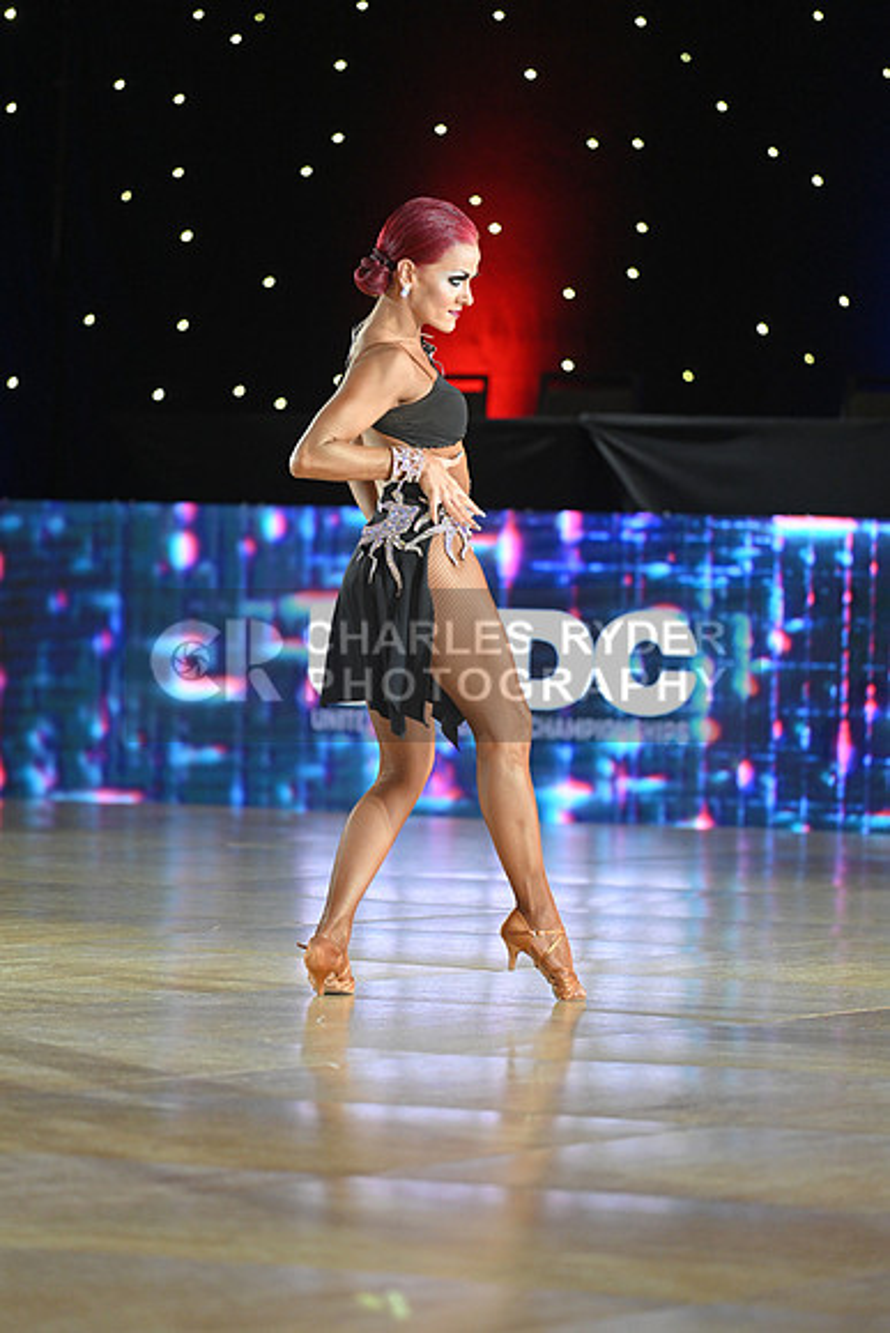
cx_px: 445
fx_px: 7041
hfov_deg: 7.2
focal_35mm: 190
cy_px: 666
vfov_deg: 10.8
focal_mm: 190
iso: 2000
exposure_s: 1/250
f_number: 4
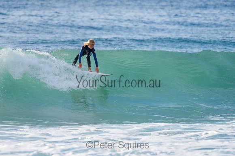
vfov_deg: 2.2
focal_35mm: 613
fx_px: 4004
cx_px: 91
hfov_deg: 3.4
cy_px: 72
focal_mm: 500
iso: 280
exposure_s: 1/2000
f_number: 5.6
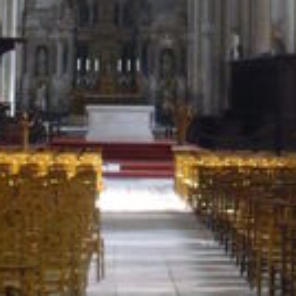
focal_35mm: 145
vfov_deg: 11.7
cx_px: 108
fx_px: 1403
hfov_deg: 12.0
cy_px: -106
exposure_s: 1/20
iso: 400
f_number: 3.7
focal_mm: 9.3
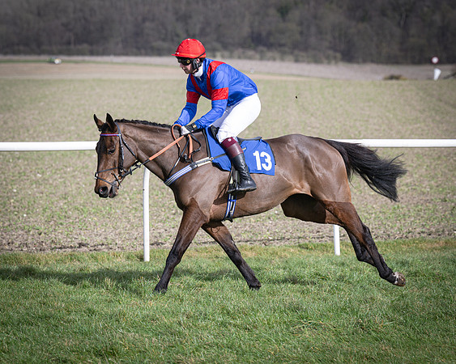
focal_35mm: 193
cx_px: 171
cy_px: 265
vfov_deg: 8.0
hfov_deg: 10.0
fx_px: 2601
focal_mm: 115
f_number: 4
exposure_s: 1/2000
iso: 200
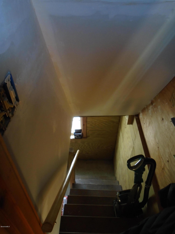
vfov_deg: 67.3
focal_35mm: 26
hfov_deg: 53.1
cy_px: 117
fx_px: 175
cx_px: 88
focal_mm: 4.6
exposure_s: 1/30
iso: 200
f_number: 3.2
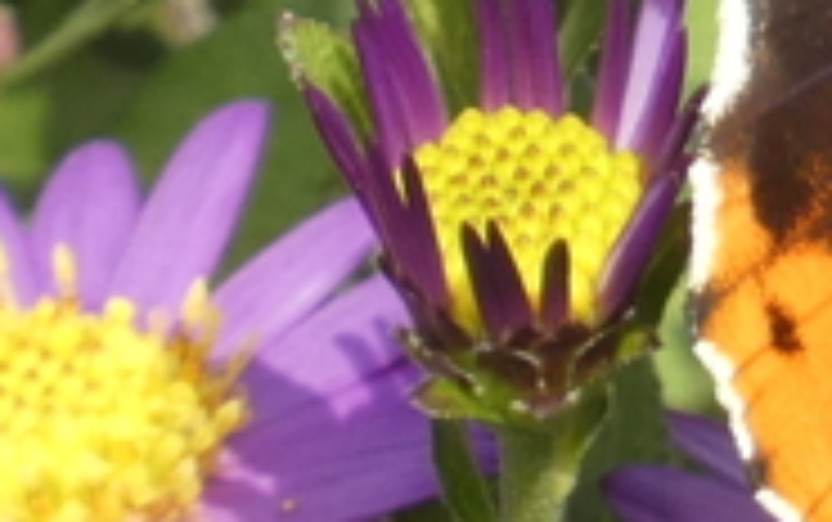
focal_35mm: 3131
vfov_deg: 0.4
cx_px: 1725
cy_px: -63
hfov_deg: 0.7
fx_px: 71059
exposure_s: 1/100
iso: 100
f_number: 5.6
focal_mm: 115
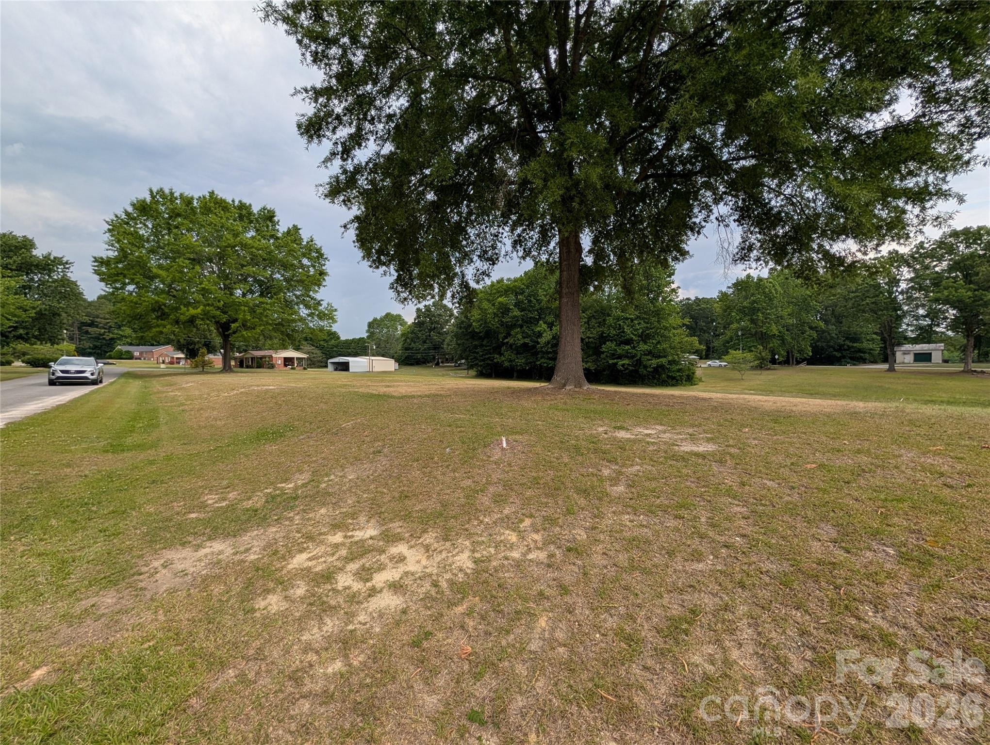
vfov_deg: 94.6
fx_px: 344
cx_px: 495
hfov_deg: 110.5
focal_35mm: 12
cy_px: 372
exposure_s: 1/929
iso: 45
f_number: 1.7
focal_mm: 2.02
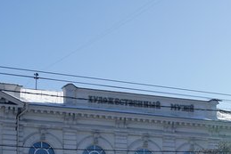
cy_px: 172
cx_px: 162
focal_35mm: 111
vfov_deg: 12.1
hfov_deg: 18.3
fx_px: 713
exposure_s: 1/400
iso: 200
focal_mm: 24
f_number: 9
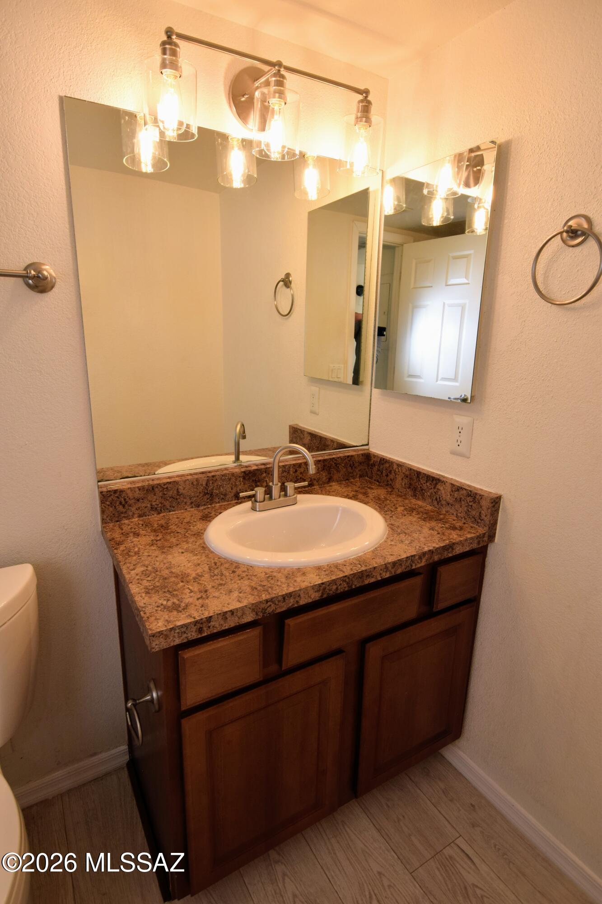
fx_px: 452
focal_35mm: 18
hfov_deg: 67.4
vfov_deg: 90.0
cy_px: 452
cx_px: 301
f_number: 6.3
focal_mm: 12
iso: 400
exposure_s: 1/160
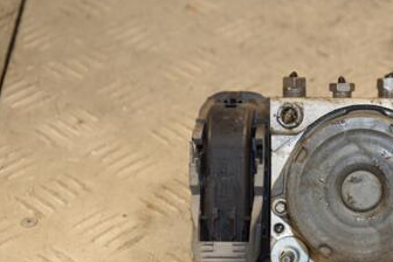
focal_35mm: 177
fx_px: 1932
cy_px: 129
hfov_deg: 11.6
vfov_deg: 7.8
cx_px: 330
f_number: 5.6
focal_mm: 66
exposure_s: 1/200
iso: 800
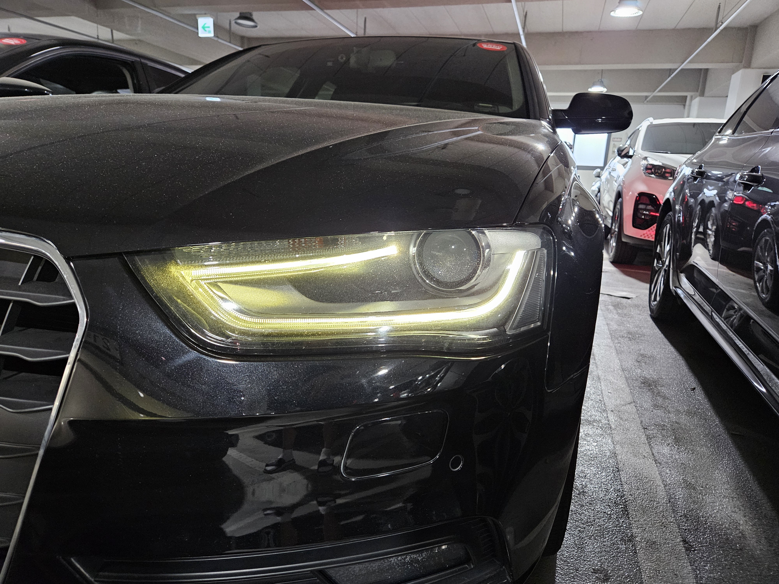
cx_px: 390
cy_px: 292
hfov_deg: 73.9
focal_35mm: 23
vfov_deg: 58.9
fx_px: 518
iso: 640
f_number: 1.8
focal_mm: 5.4
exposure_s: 1/41
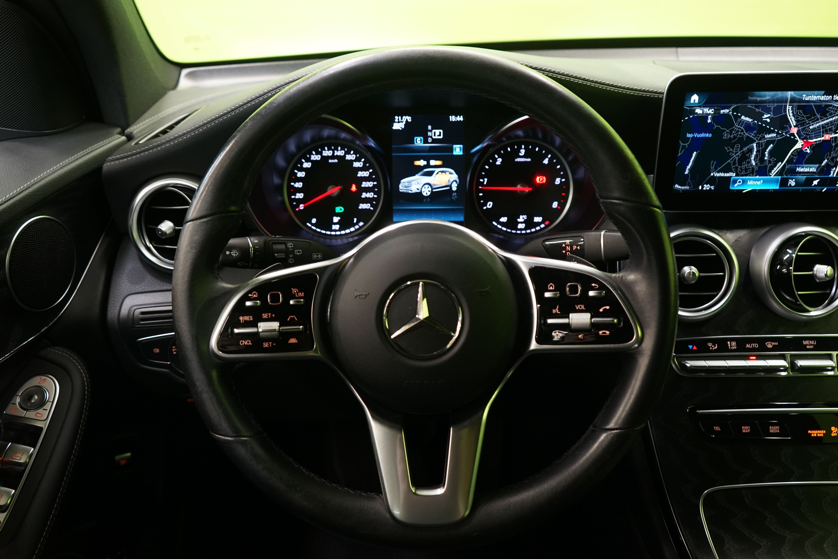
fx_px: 652
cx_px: 419
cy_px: 280
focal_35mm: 28
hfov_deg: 65.5
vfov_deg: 46.4
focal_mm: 28
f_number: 4.5
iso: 800
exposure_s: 1/10
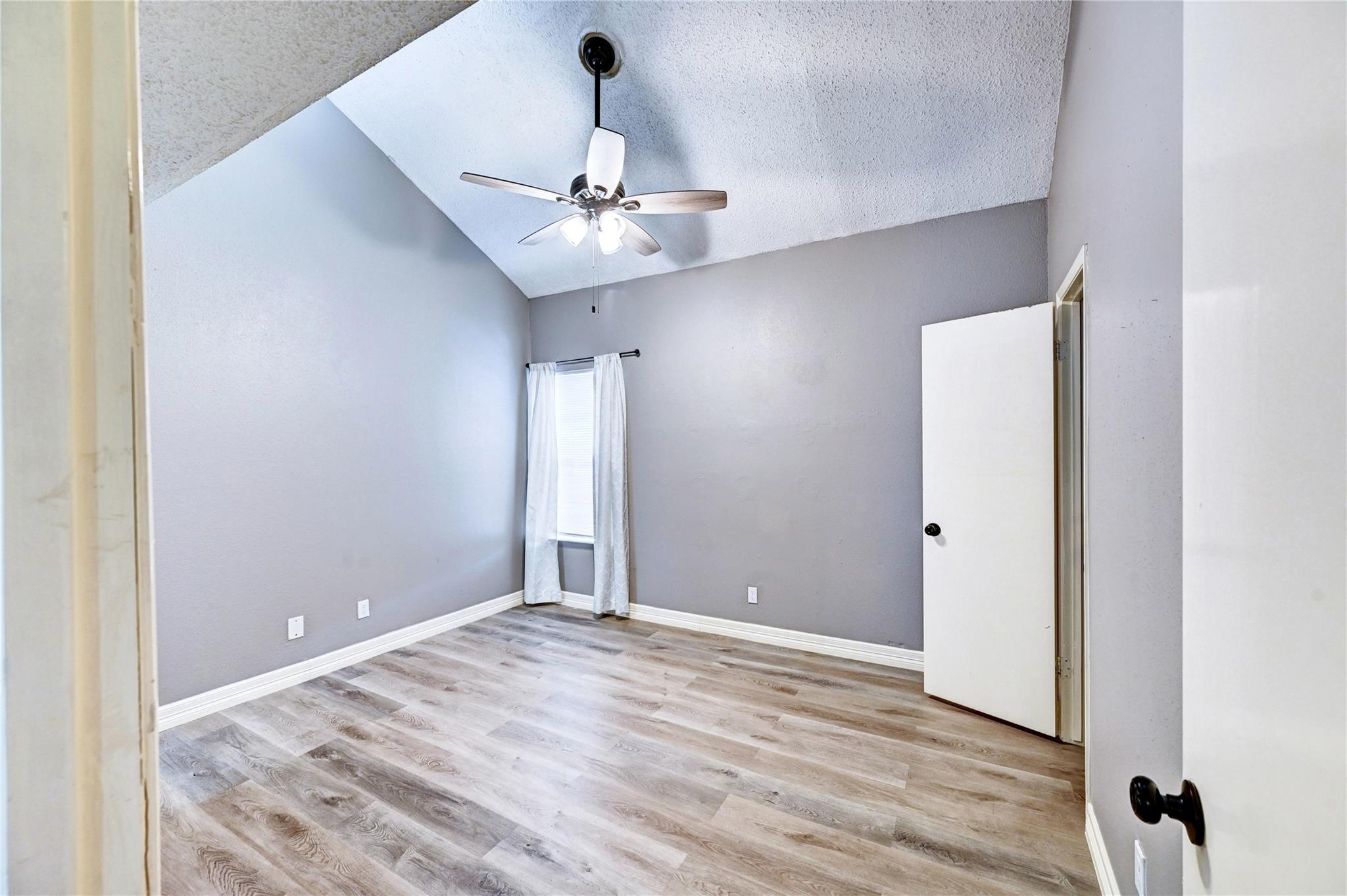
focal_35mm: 14
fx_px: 523
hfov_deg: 104.3
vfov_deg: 81.1
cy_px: 448
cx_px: 674
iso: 400
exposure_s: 1/4
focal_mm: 14
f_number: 8
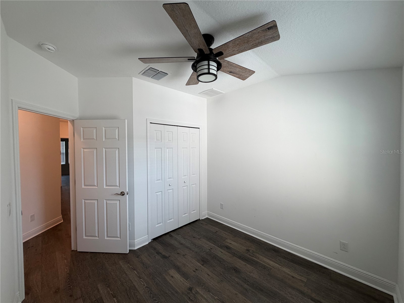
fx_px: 163
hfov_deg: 102.1
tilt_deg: -1.2
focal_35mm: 14
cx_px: 202
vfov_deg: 85.7
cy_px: 152
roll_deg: +0.2
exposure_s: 1/120
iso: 125
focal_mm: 2.22
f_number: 2.2
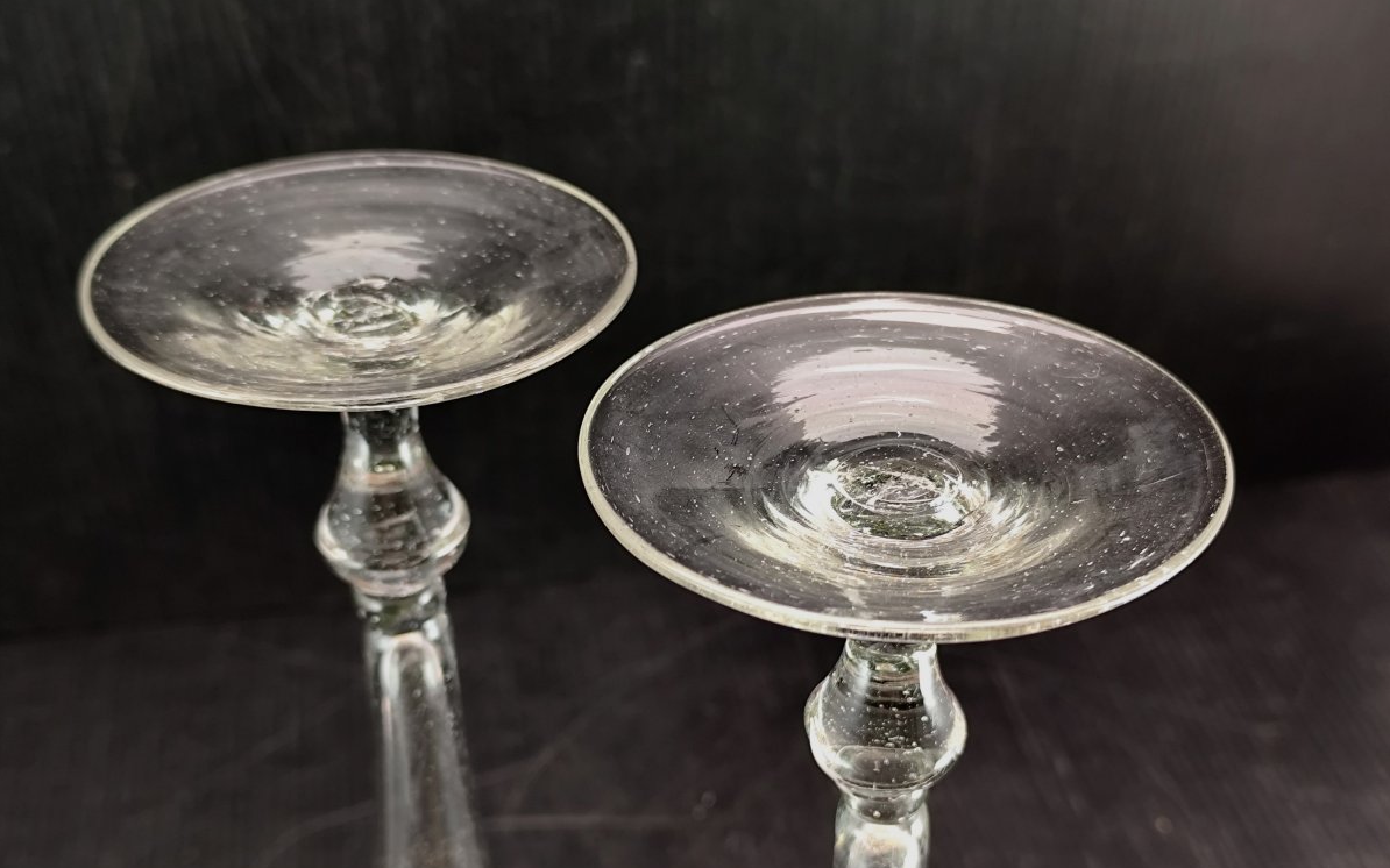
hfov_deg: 41.1
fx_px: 1856
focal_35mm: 49
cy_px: 495
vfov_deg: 26.3
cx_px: 696
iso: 320
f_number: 1.65
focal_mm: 6.14
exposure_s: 1/25
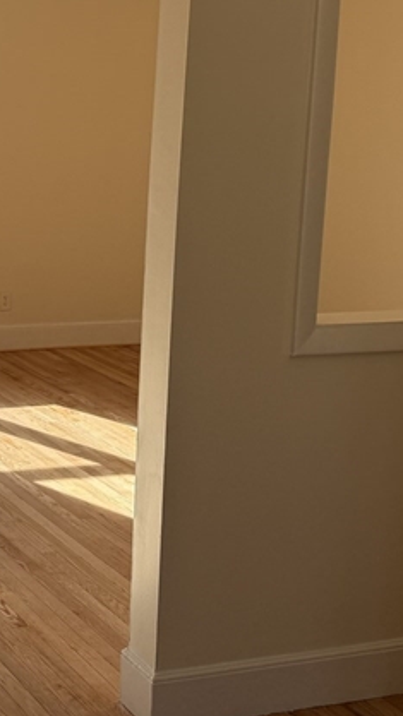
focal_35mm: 64
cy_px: 269
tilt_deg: -7.8
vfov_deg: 32.7
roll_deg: -1.4
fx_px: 1216
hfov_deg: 17.5
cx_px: -135
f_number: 1.78
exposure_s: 1/831
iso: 100
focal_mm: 6.76
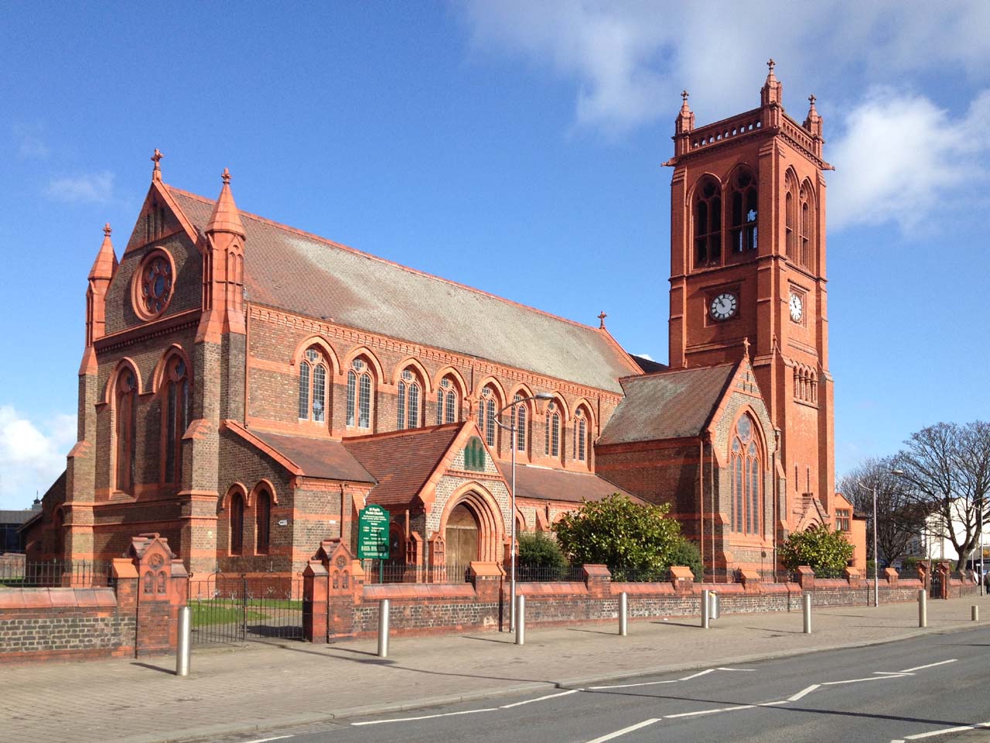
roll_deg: -0.4
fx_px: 1001
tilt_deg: +10.1
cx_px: 495
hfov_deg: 52.6
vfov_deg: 40.7
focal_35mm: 35
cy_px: 372
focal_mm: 4.28
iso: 50
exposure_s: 1/1381
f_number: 2.4
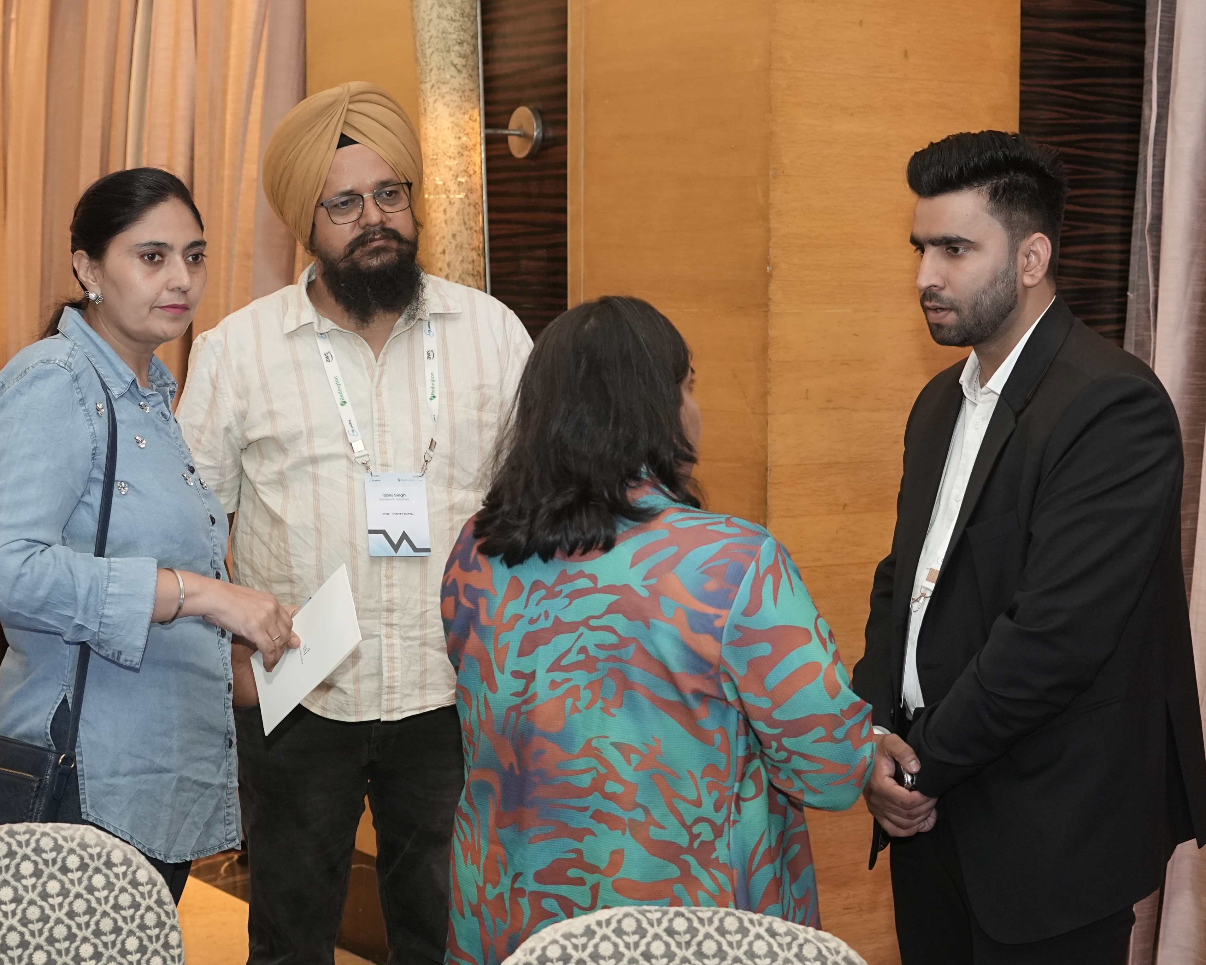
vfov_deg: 22.2
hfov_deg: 27.5
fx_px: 2463
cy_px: 484
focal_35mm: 69
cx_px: 634
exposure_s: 1/125
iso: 2000
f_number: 4
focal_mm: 41
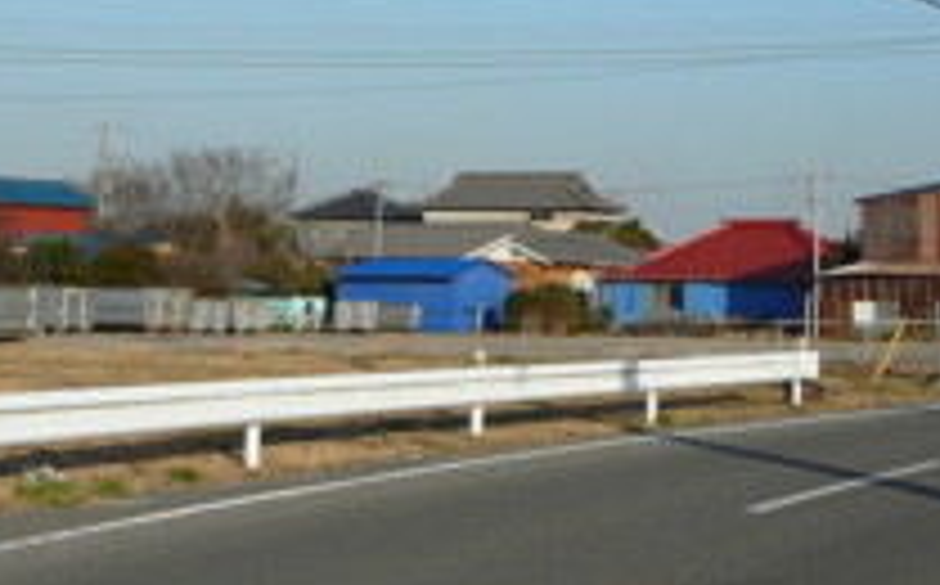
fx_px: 2047
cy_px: -126
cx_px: 679
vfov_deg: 15.6
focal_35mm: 80
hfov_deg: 25.6
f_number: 5
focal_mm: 5.2
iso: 80
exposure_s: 1/500
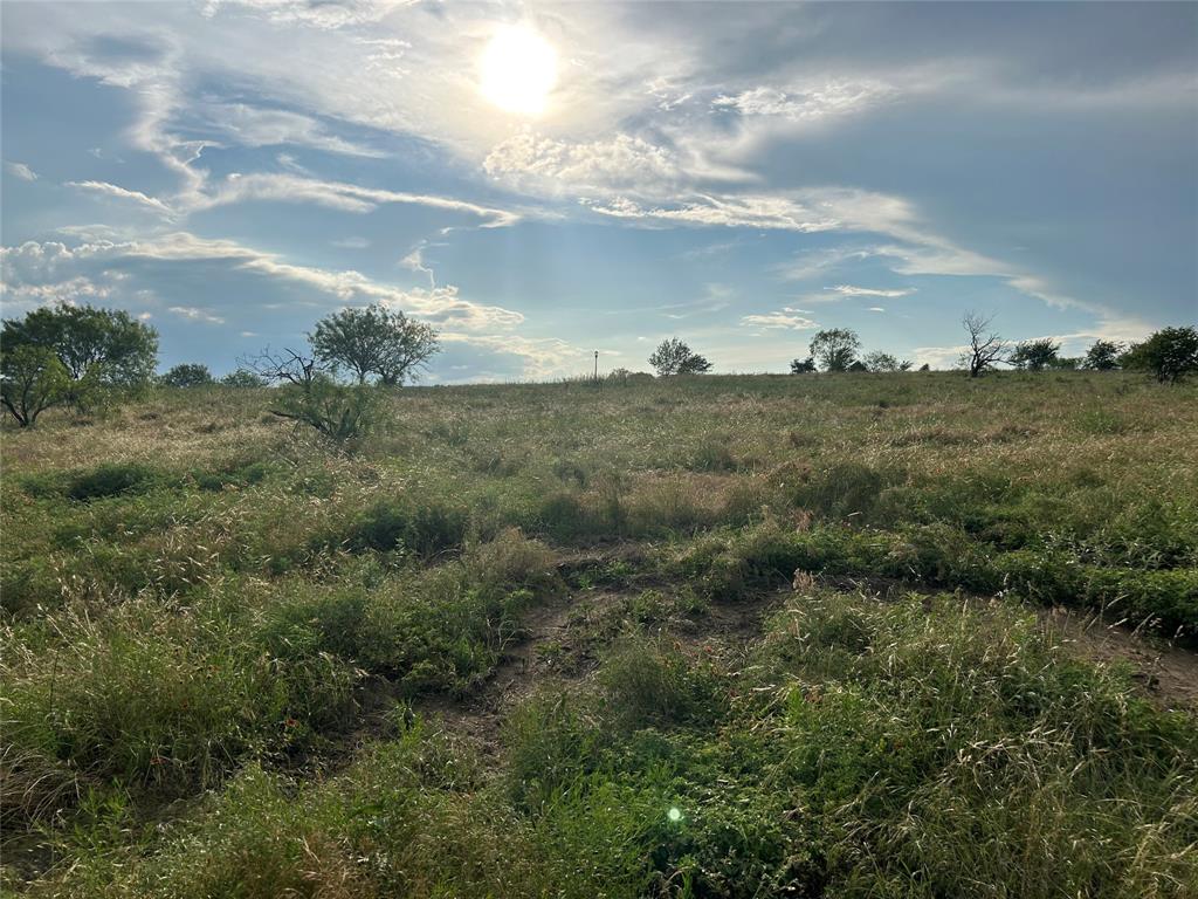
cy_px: 450
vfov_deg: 53.1
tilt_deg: -2.3
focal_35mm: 26
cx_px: 599
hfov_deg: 67.3
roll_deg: -0.8
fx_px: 900
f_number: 1.5
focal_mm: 5.7
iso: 50
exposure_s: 1/12658
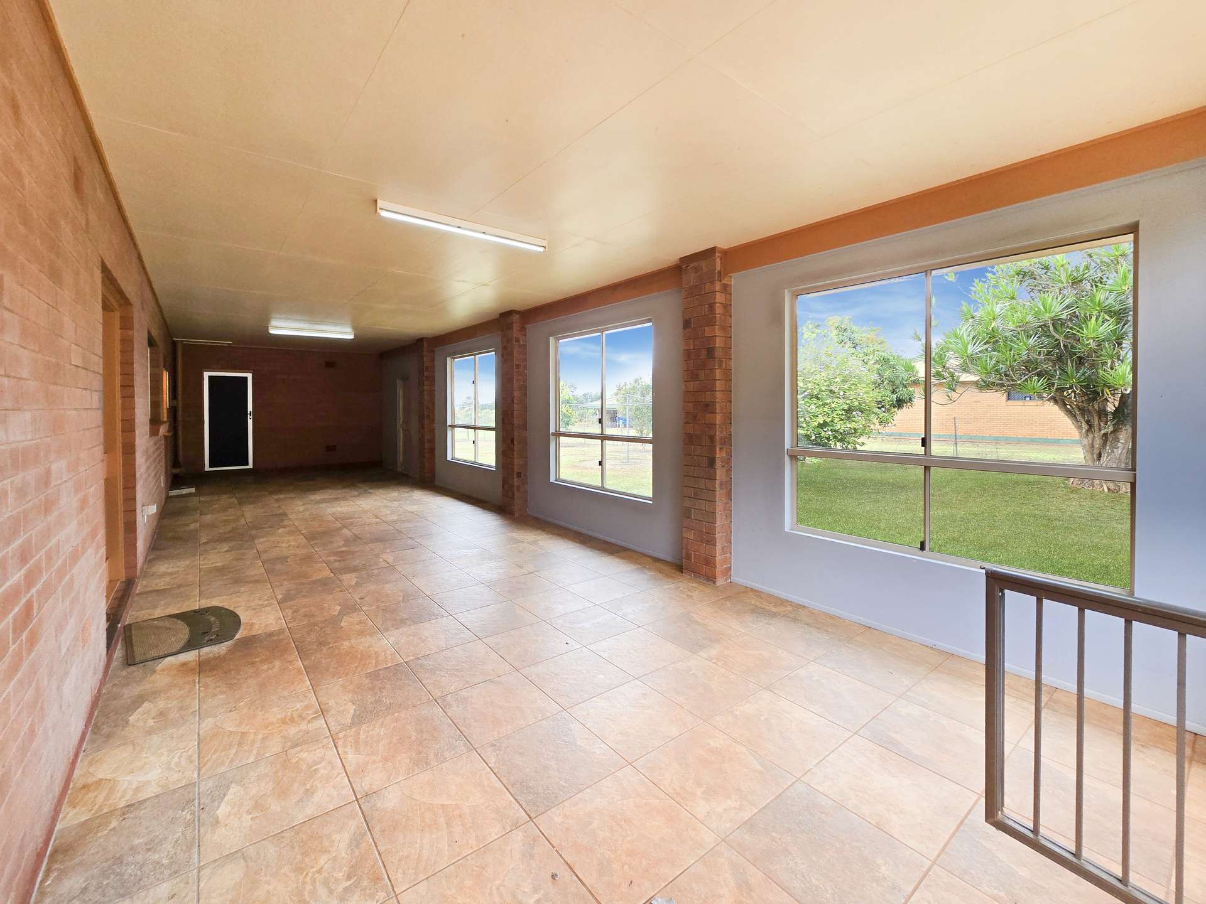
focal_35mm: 13
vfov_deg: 89.9
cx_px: 603
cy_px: 452
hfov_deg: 106.2
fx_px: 453
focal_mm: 2.2
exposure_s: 1/233
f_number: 2.2
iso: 50
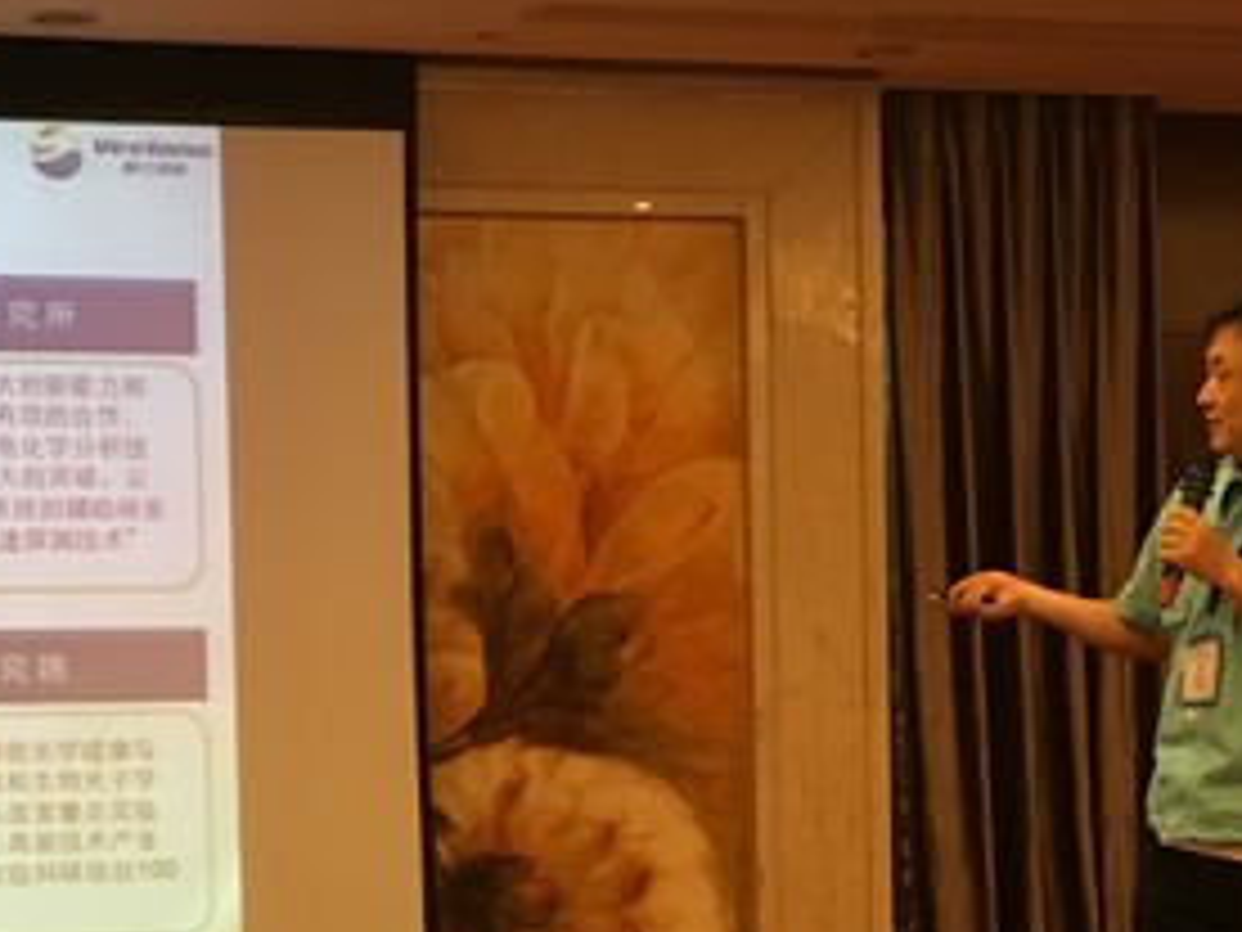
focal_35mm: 84
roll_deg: +0.9
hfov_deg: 23.3
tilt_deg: -2.6
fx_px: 3014
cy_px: 869
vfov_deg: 17.3
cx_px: 513
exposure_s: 1/33
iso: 200
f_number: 2.2
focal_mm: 4.15
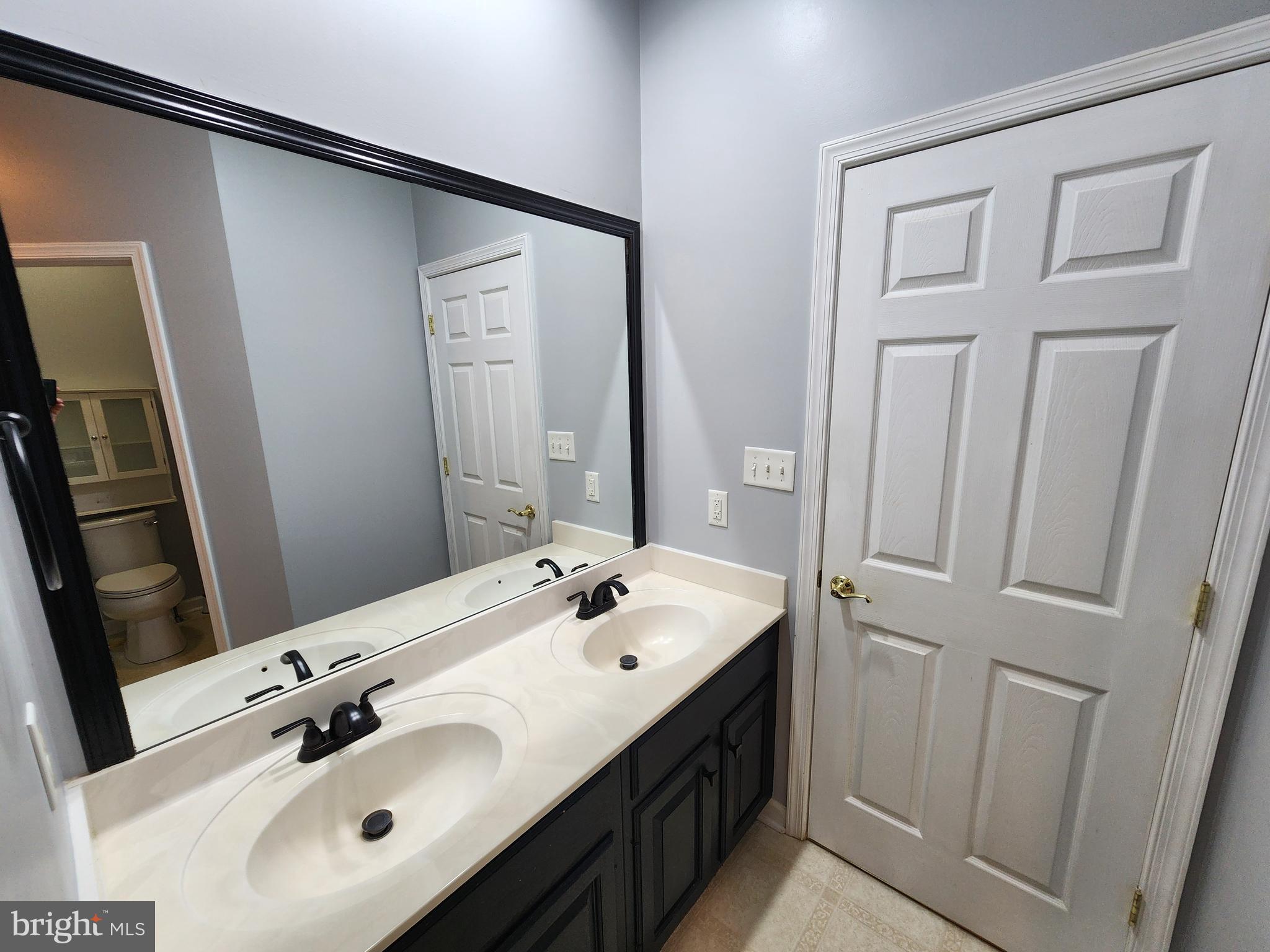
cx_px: 635
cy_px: 476
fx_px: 477
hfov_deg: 106.2
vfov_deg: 89.9
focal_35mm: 13
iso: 160
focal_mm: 2.2
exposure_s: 1/60
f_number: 2.2
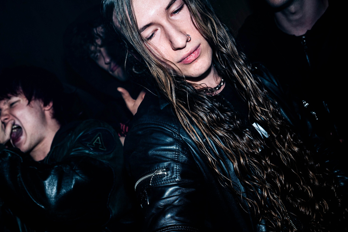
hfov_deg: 42.7
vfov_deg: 29.4
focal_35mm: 45
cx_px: 101
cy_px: 176
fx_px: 435
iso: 800
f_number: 5
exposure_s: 1/200
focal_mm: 28
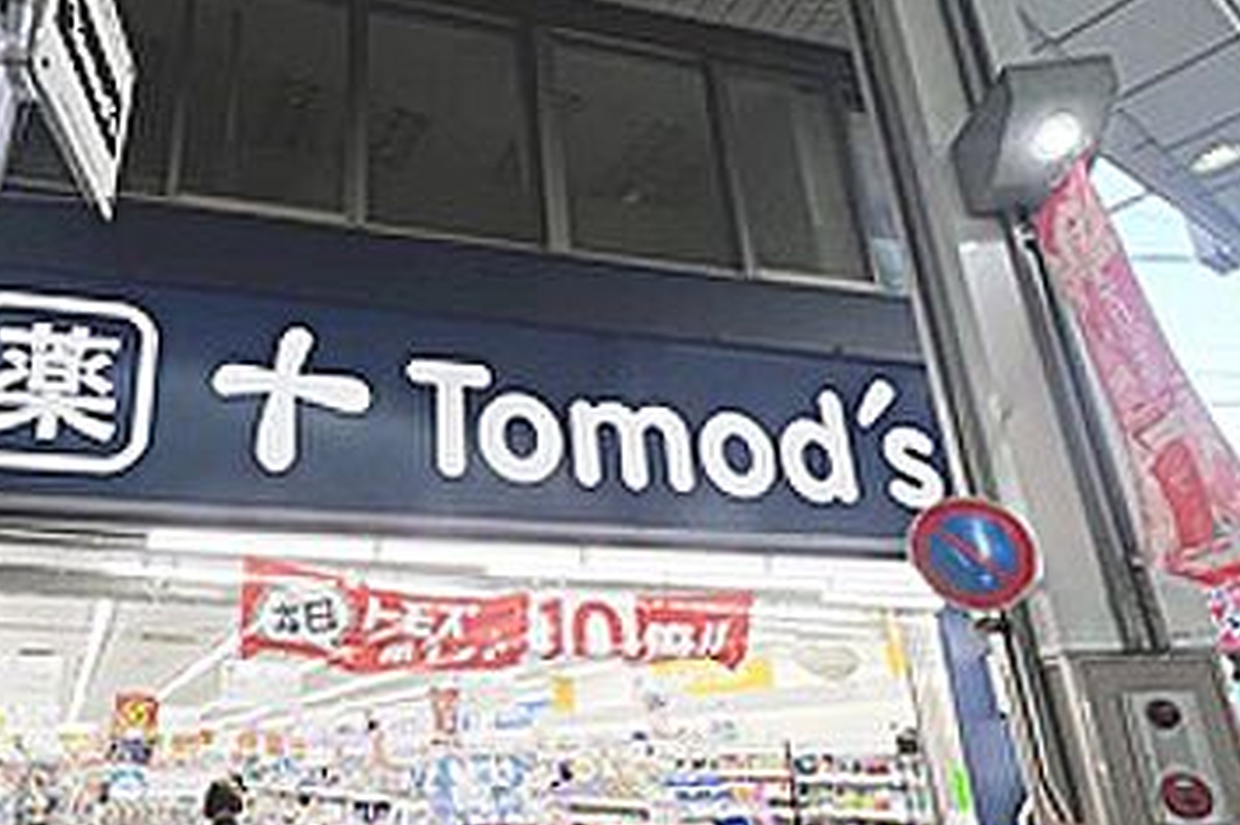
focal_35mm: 23
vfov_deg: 54.8
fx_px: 792
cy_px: 481
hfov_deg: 73.7
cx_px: 411
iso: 40
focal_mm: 1.57
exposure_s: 1/122
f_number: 1.8
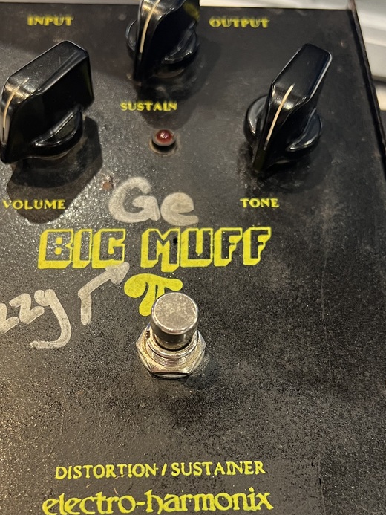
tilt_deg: -56.0
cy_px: 340
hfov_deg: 32.1
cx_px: 156
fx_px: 669
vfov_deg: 41.6
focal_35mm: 45
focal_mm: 5.7
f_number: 1.5
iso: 250
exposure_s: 1/60
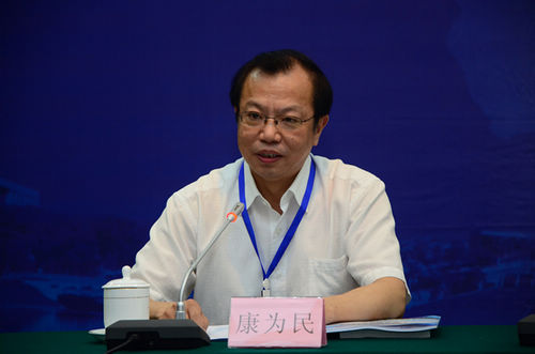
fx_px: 2335
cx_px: 268
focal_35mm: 158
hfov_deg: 13.1
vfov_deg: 8.7
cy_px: 177
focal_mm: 105
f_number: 5.6
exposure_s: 1/40
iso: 800
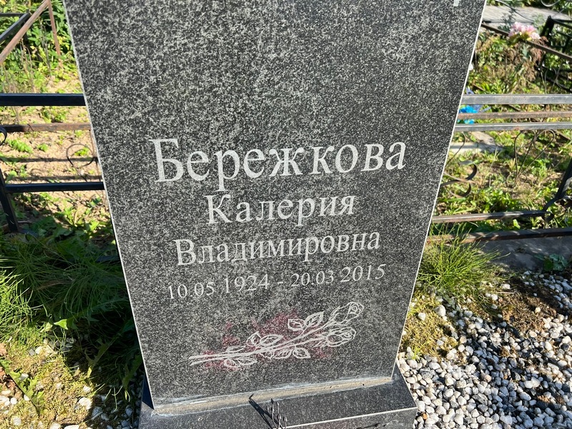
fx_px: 430
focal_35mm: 26
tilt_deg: -38.0
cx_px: 286
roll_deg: -1.3
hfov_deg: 67.3
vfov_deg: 53.1
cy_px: 214
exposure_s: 1/1311
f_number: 1.5
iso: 50
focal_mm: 5.7
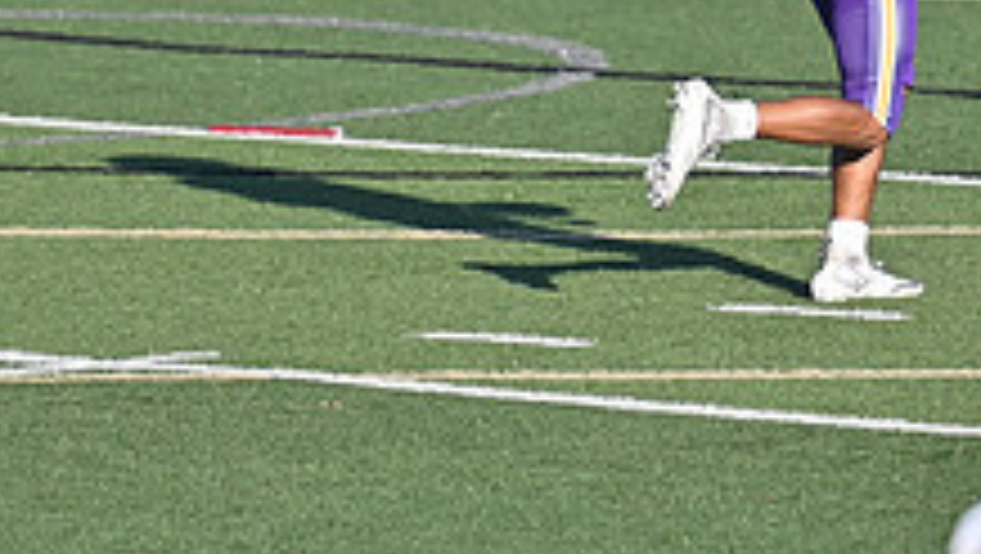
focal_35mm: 835
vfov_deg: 1.5
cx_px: 819
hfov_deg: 2.6
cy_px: -74
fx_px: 21736
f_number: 2.8
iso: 100
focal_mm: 200
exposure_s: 1/2500
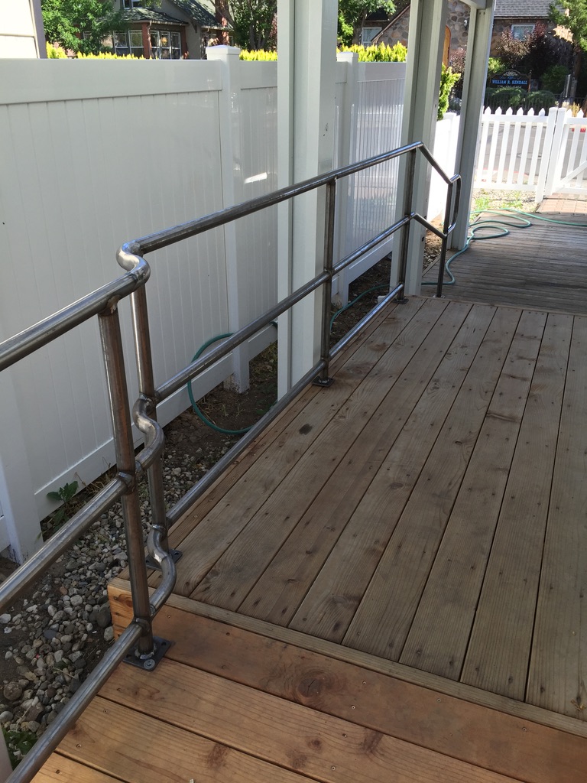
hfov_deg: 48.2
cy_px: 392
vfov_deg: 61.7
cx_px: 294
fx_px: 656
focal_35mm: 29
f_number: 2.2
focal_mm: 4.15
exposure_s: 1/444
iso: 32
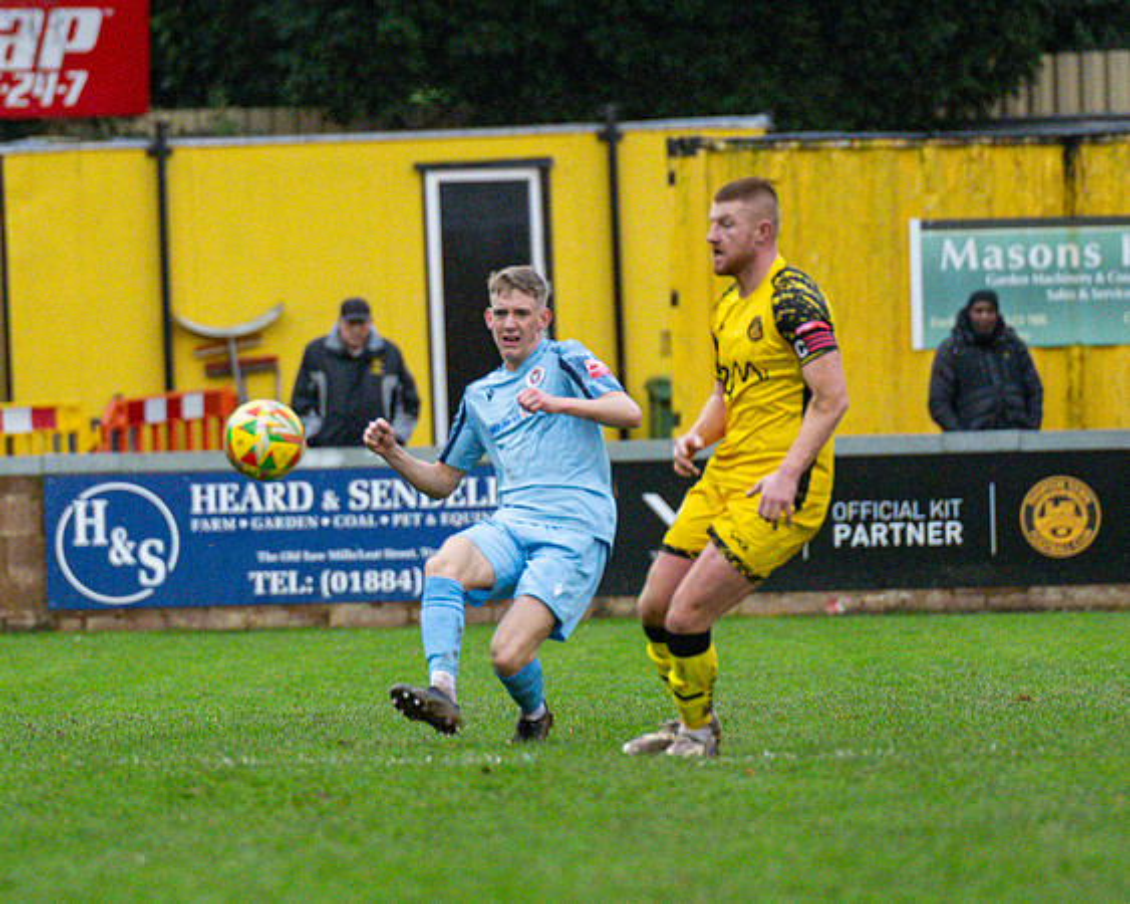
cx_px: 531
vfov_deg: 2.8
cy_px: 443
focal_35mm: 555
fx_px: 18539
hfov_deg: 3.5
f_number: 2.8
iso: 2000
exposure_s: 1/1600
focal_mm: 200
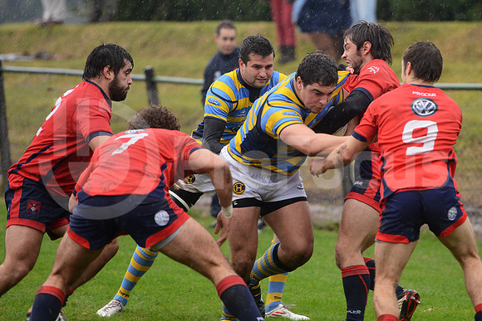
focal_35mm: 195
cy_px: 160
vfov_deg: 7.0
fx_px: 2611
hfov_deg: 10.5
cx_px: 241
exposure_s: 1/500
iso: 1000
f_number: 2.8
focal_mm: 195
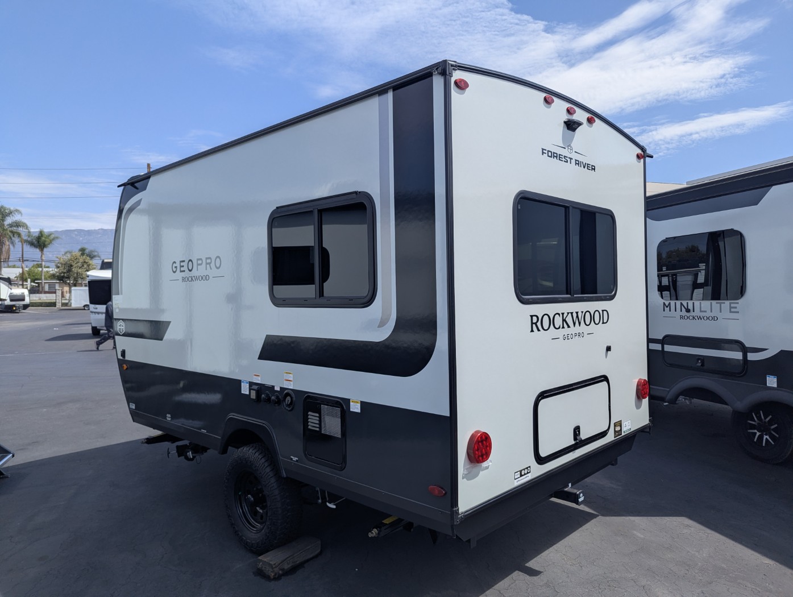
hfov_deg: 71.5
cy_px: 298
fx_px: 551
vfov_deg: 56.9
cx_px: 396
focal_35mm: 24
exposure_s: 1/2262
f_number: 1.85
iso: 47
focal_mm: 6.81
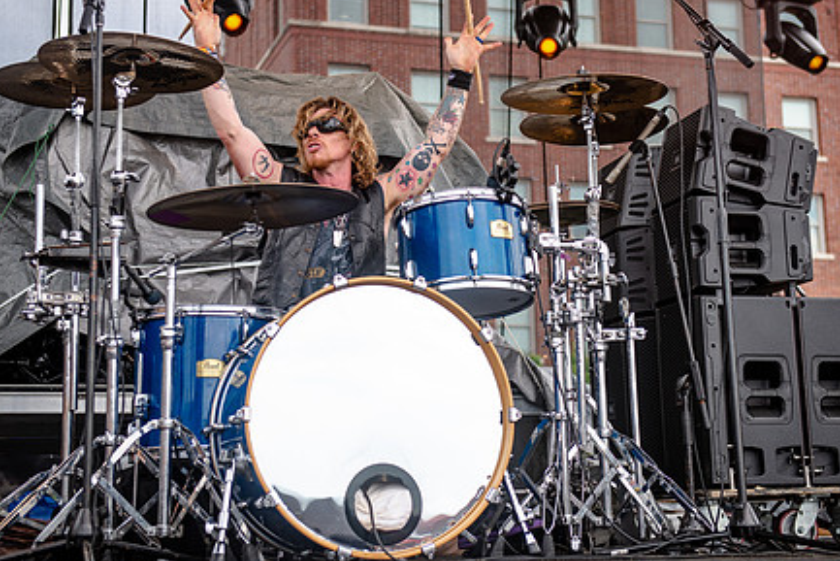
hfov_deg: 30.1
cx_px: 433
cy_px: 236
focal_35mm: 67
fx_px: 1564
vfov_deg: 20.3
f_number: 3.2
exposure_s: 1/320
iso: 125
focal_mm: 50
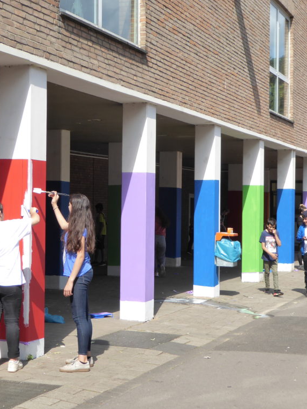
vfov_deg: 27.4
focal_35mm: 71
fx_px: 840
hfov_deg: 20.7
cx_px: 134
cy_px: 204
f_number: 4.1
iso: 125
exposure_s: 1/400
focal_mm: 9
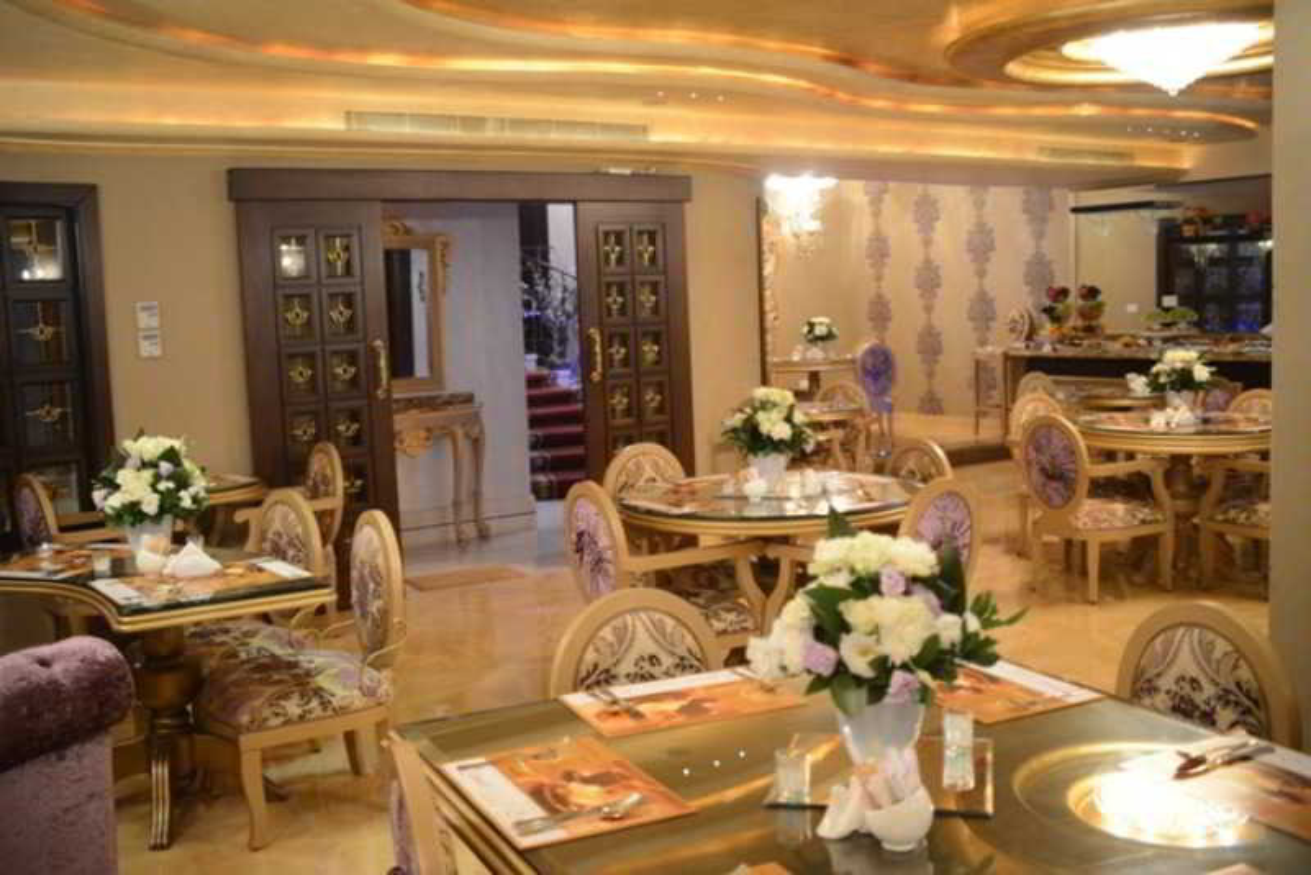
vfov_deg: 37.9
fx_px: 1275
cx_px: 656
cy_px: 438
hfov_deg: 54.4
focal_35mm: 35
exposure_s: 1/40
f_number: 3.5
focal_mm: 35
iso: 2500
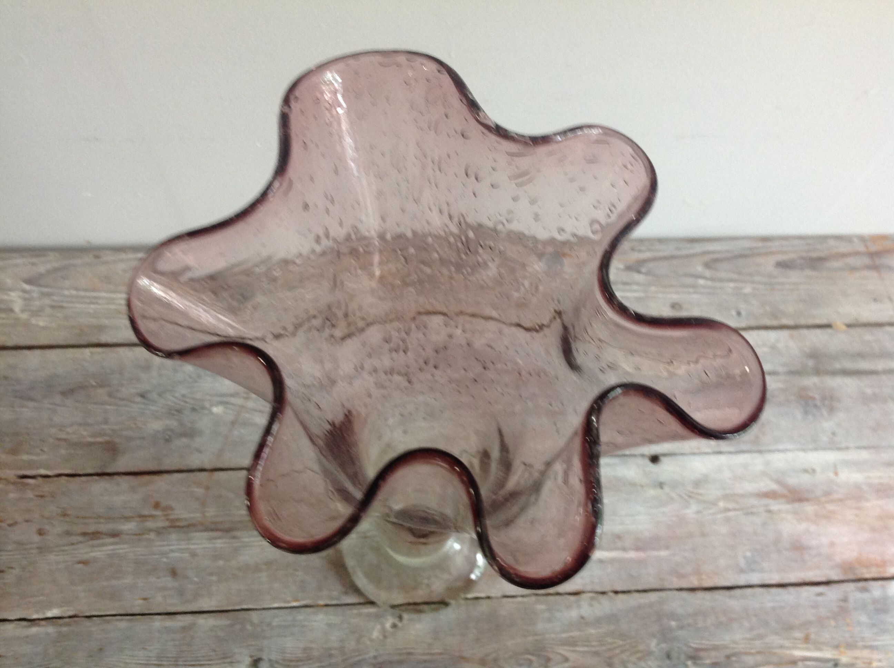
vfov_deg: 40.6
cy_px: 334
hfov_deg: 52.7
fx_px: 903
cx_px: 447
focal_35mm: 35
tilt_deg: -67.4
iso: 125
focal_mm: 4.28
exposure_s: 1/15
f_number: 2.4
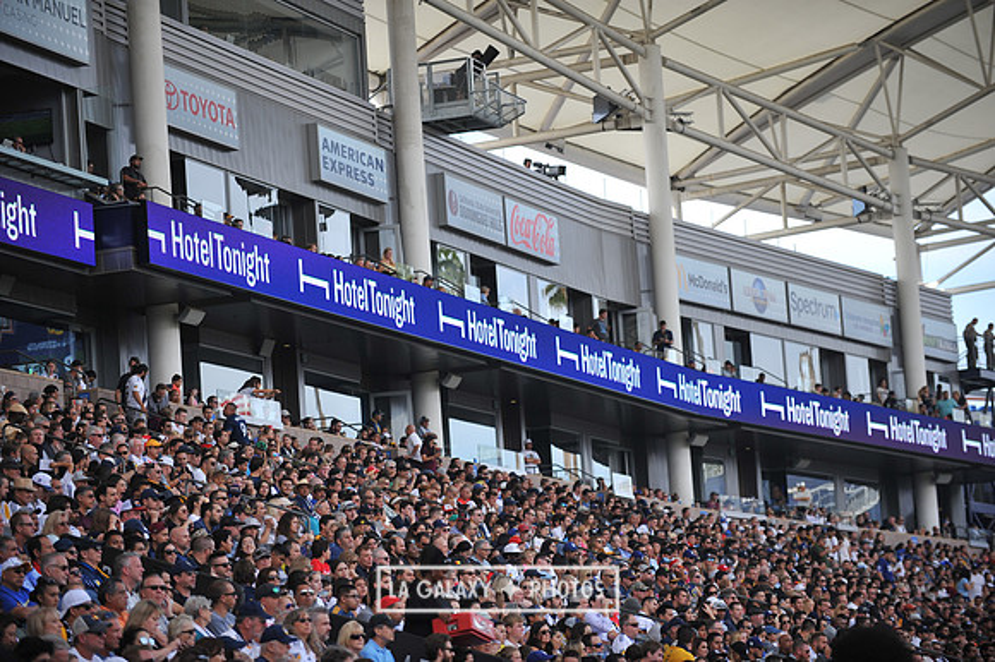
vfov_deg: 10.1
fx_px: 3729
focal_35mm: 135
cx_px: 498
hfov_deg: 15.2
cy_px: 331
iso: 280
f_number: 2.8
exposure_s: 1/1250
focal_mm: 135
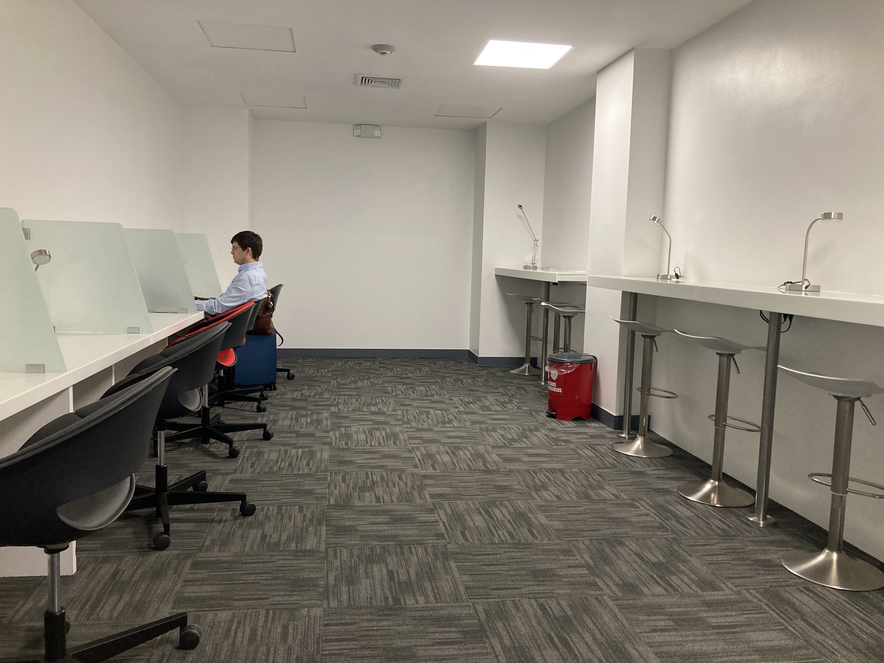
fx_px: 715
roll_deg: -1.6
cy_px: 332
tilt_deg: -5.0
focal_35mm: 28
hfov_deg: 63.4
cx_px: 442
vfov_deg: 49.7
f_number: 1.8
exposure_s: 1/60
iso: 160
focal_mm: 3.99
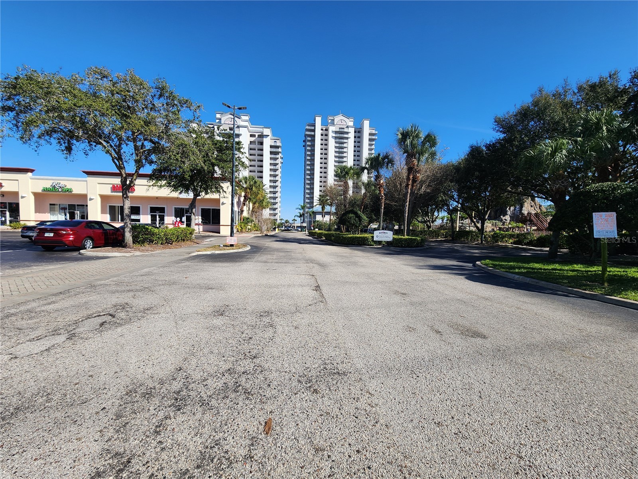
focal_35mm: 13
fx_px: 240
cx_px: 319
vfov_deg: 89.9
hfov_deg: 106.2
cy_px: 240
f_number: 2.2
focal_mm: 2.2
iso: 50
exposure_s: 1/1709
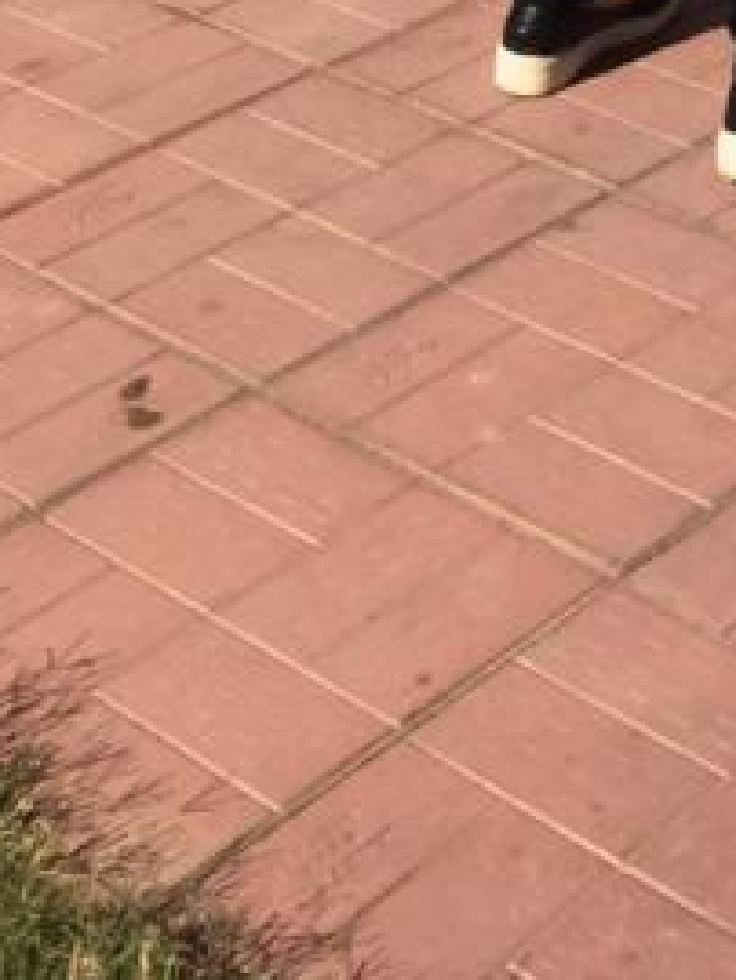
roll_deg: +2.3
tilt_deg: -8.1
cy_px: -652
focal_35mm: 99
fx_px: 2804
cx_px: 918
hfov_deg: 14.4
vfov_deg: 17.1
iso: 32
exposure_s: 1/3300
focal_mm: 4.15
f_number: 2.2
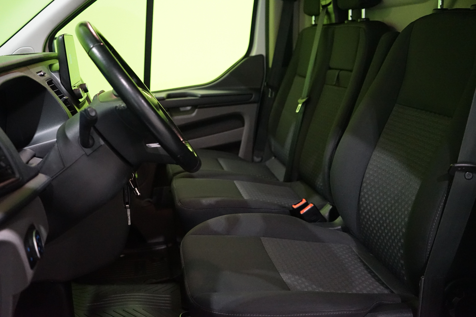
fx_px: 489
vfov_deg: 35.9
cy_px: 158
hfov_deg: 51.9
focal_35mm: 37
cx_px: 238
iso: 6400
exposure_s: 1/100
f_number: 4
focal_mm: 37
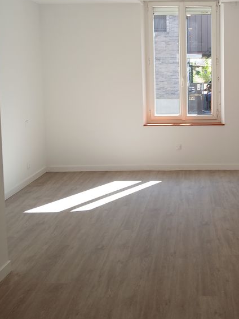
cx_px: 189
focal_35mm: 46
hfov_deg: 30.8
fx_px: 423
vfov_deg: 40.6
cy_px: 103
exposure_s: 1/50
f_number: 1.8
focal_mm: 3.98
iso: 25
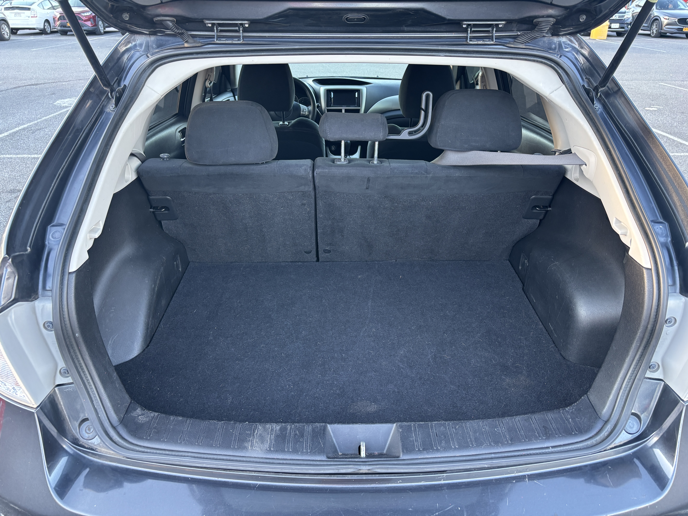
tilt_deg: -27.6
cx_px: 344
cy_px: 258
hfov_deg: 67.3
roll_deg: +1.6
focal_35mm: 26
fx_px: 517
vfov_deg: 53.1
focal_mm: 5.96
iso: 125
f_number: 1.6
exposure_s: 1/62
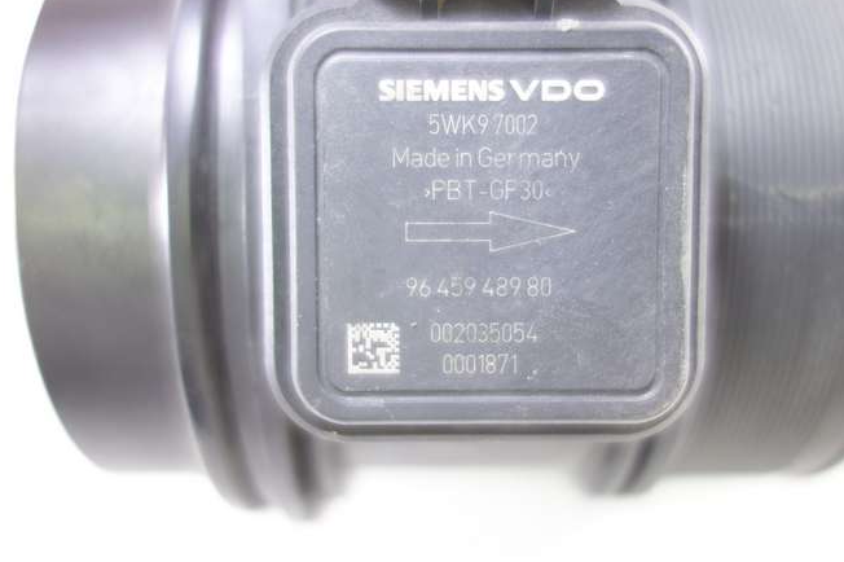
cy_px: 236
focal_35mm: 33
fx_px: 773
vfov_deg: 39.8
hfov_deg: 57.2
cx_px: 438
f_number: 1.8
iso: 200
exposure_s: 1/30
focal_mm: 10.4
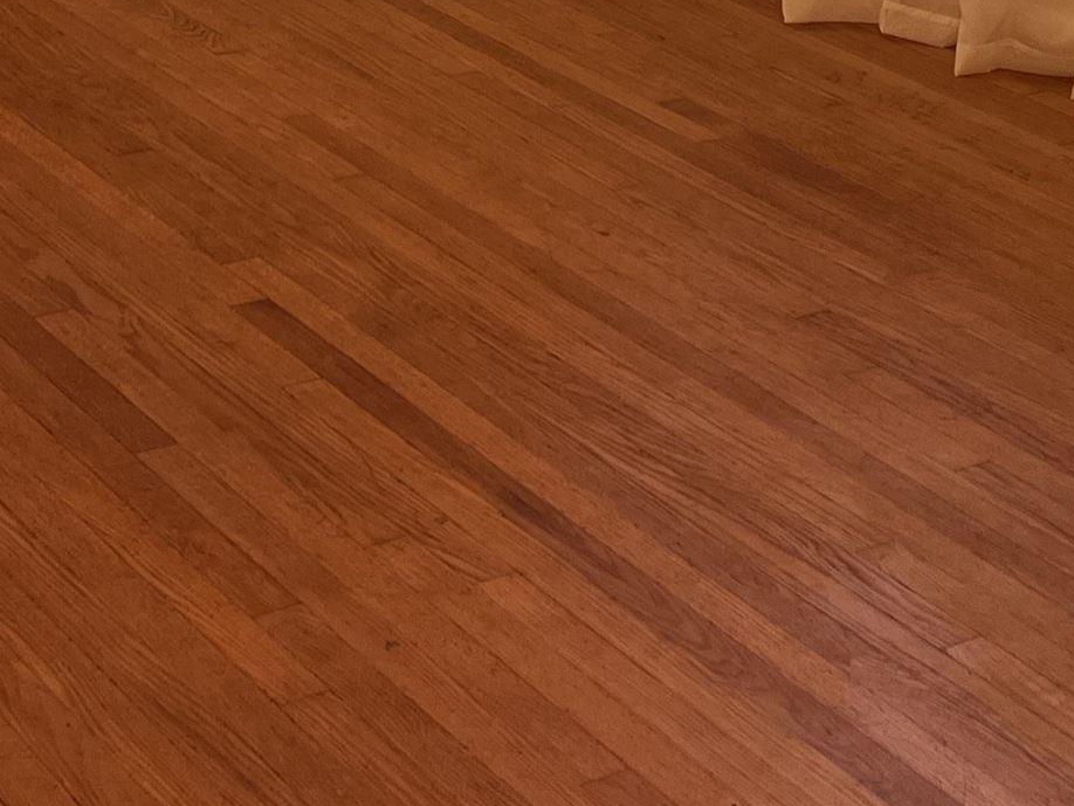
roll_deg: -3.9
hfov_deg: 22.4
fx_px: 2700
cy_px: -315
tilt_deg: -11.6
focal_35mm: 87
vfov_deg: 15.9
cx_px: 318
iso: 100
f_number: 1.5
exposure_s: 1/60
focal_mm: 5.7
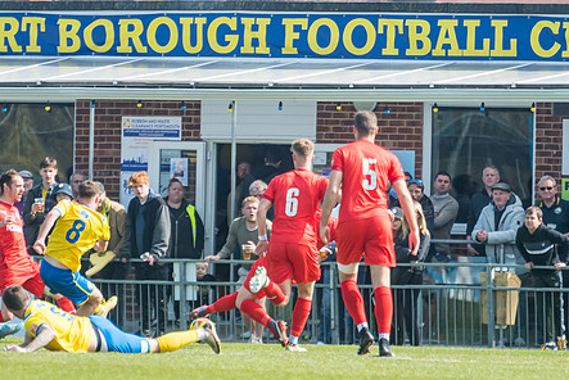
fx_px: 8698
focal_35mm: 550
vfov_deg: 2.5
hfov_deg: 3.7
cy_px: 209
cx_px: 247
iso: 400
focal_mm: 280
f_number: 4
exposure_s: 1/2500
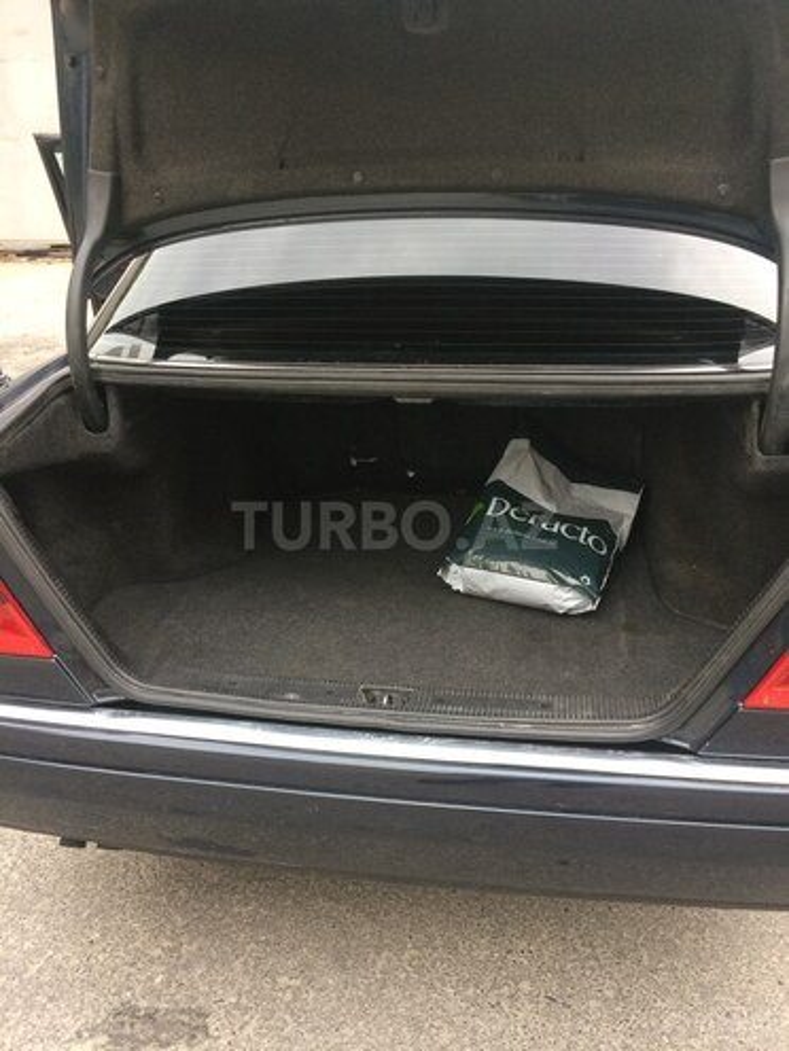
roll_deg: -1.6
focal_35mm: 29
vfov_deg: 61.7
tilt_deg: -26.3
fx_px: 881
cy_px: 526
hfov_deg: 48.2
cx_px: 394
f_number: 2.2
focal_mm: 4.15
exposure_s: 1/33
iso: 125
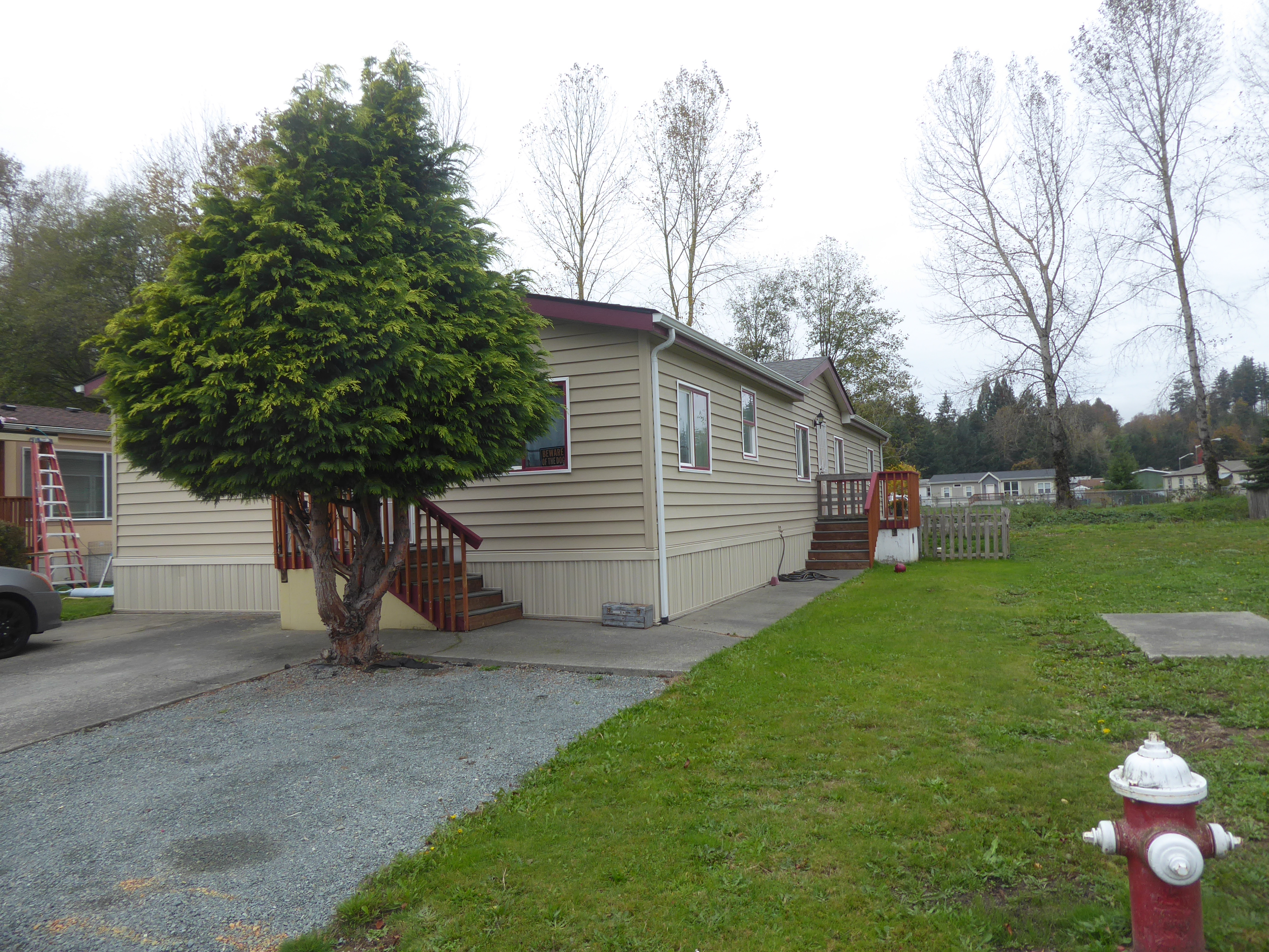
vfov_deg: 56.8
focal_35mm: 24
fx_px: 880
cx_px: 634
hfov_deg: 71.6
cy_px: 476
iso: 80
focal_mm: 4.3
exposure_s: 1/160
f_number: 3.3
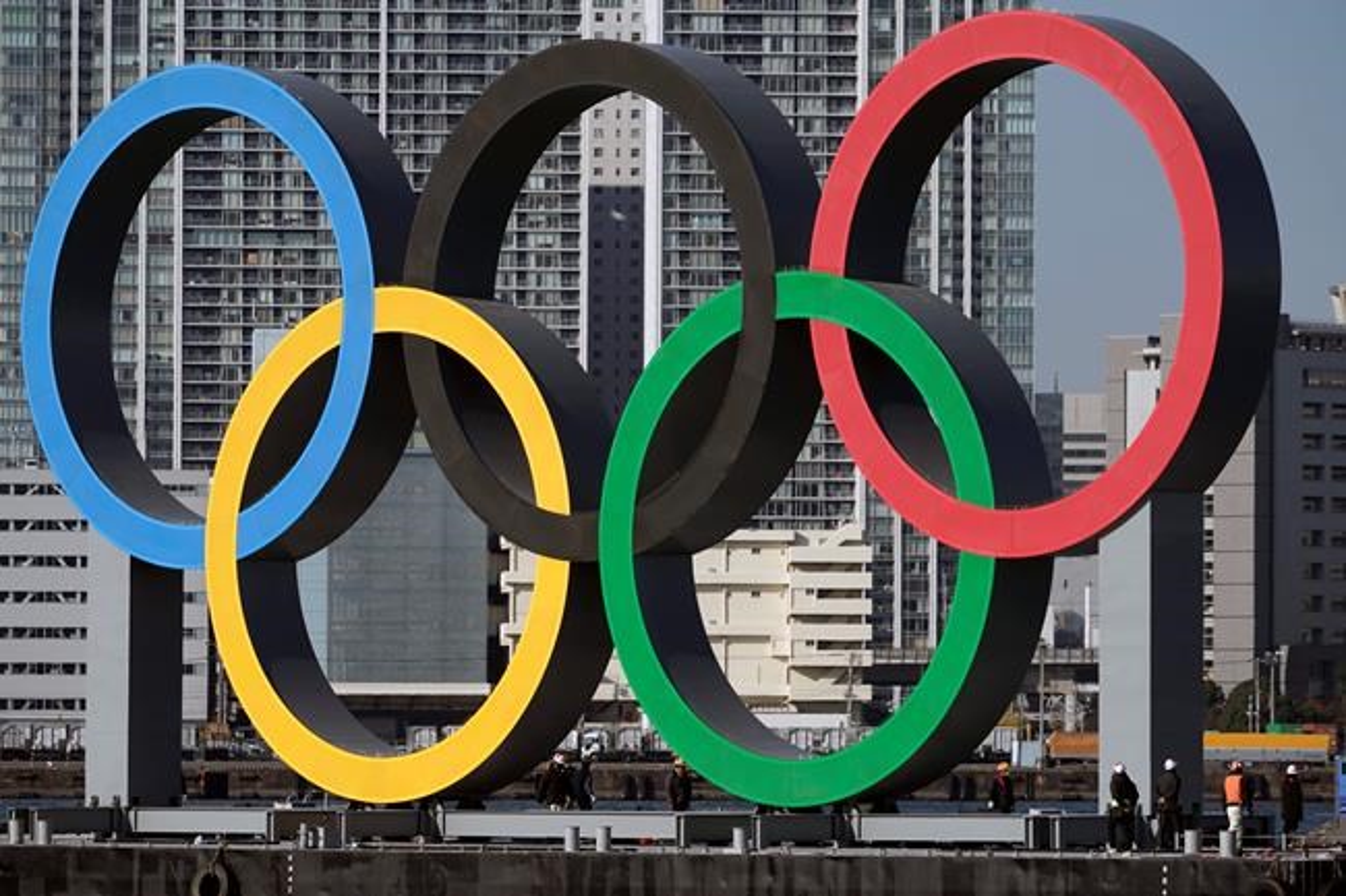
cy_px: 448
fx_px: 9569
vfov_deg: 5.4
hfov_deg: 8.0
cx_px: 673
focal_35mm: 256
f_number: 9
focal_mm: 256
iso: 200
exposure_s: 1/1000
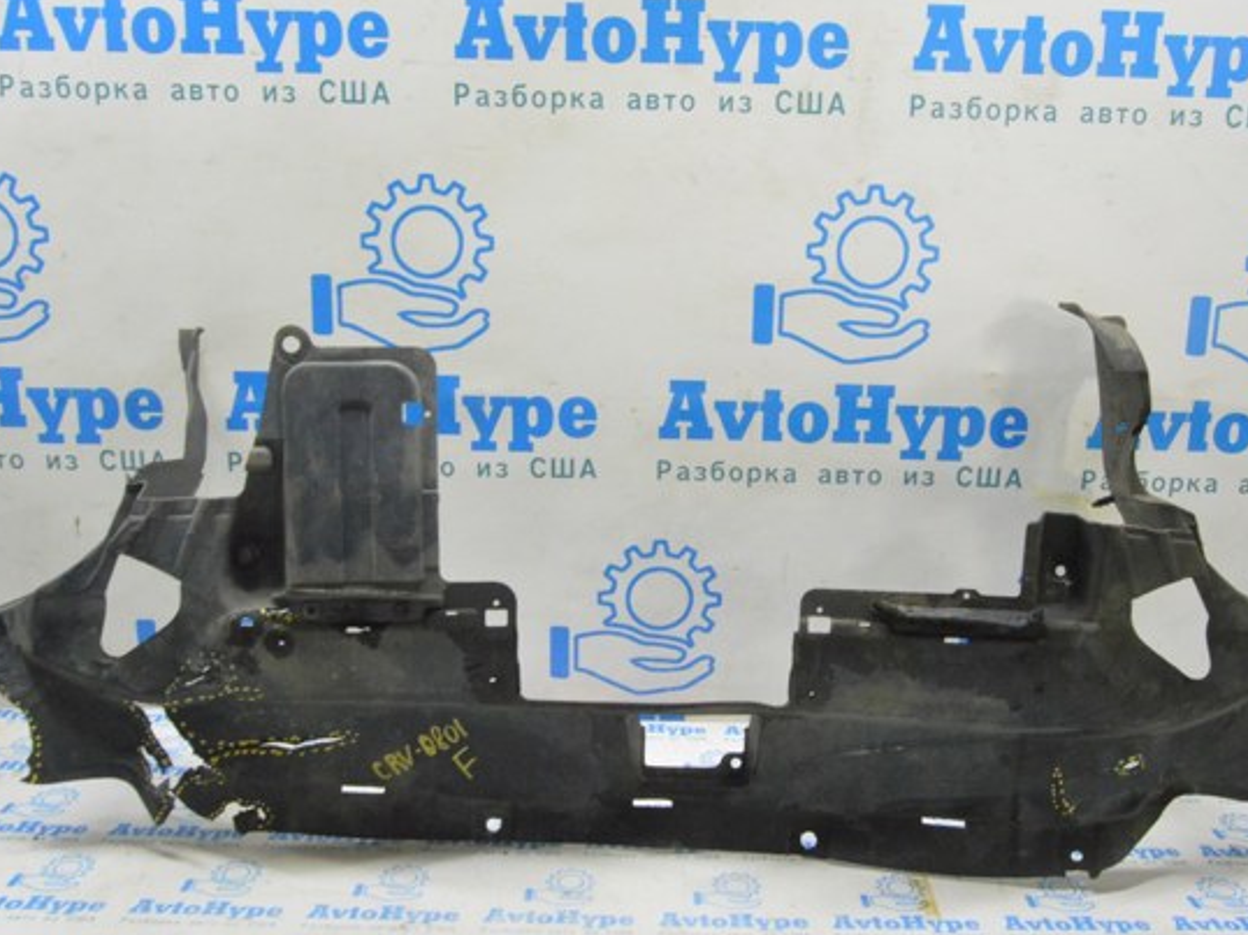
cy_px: 470
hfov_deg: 55.9
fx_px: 1174
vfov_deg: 43.4
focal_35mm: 33
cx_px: 675
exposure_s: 1/15
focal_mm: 19
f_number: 20
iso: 6400
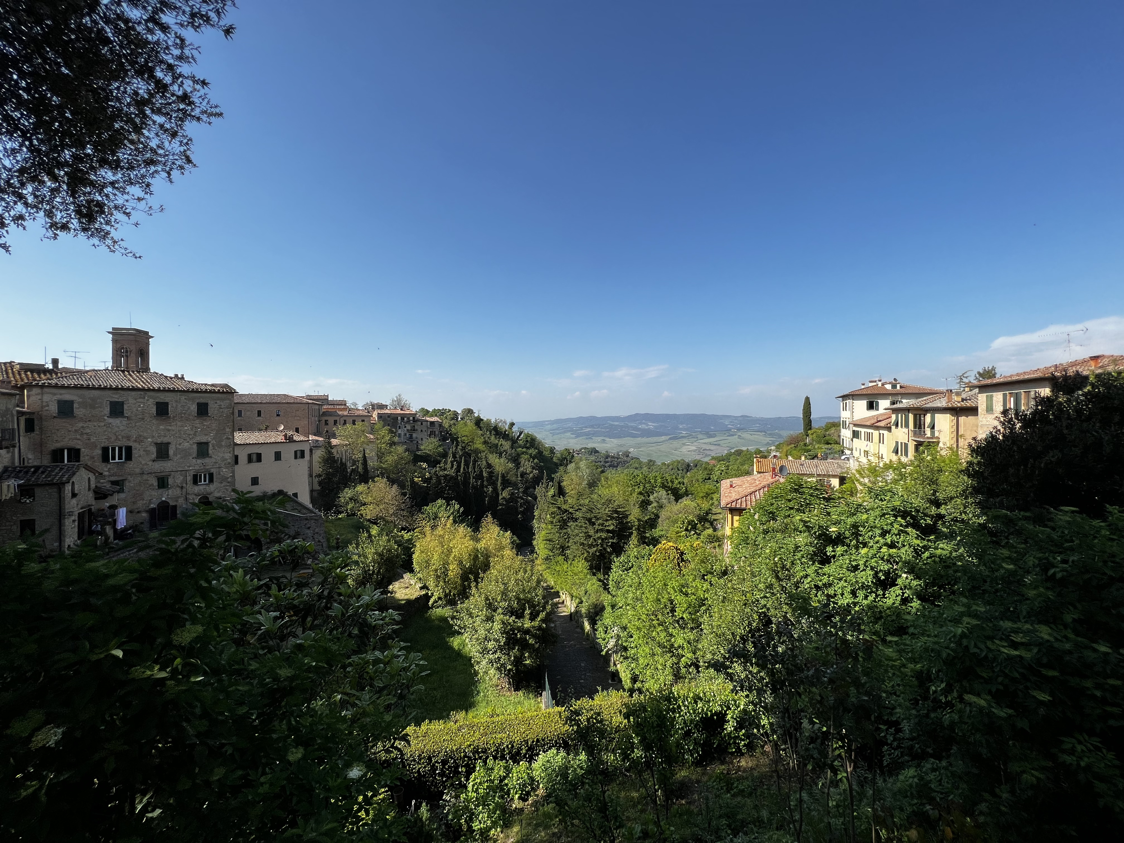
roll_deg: +0.2
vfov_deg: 89.9
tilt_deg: -0.9
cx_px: 562
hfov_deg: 106.2
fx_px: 422
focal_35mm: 13
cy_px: 422
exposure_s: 1/1623
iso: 32
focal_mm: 1.57
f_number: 1.8
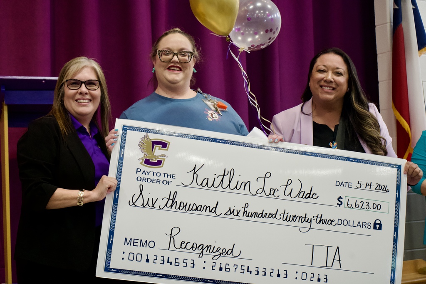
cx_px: 213
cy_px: 142
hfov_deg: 31.4
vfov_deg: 21.2
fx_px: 757
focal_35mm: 64
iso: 6400
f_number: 5.6
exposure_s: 1/160
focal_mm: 64
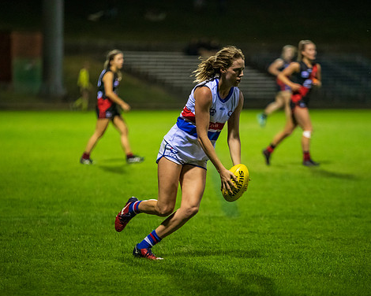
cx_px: 186
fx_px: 2690
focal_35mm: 245
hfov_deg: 7.9
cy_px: 160
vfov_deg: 6.3
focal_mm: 200
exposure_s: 1/640
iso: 3200
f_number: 2.8
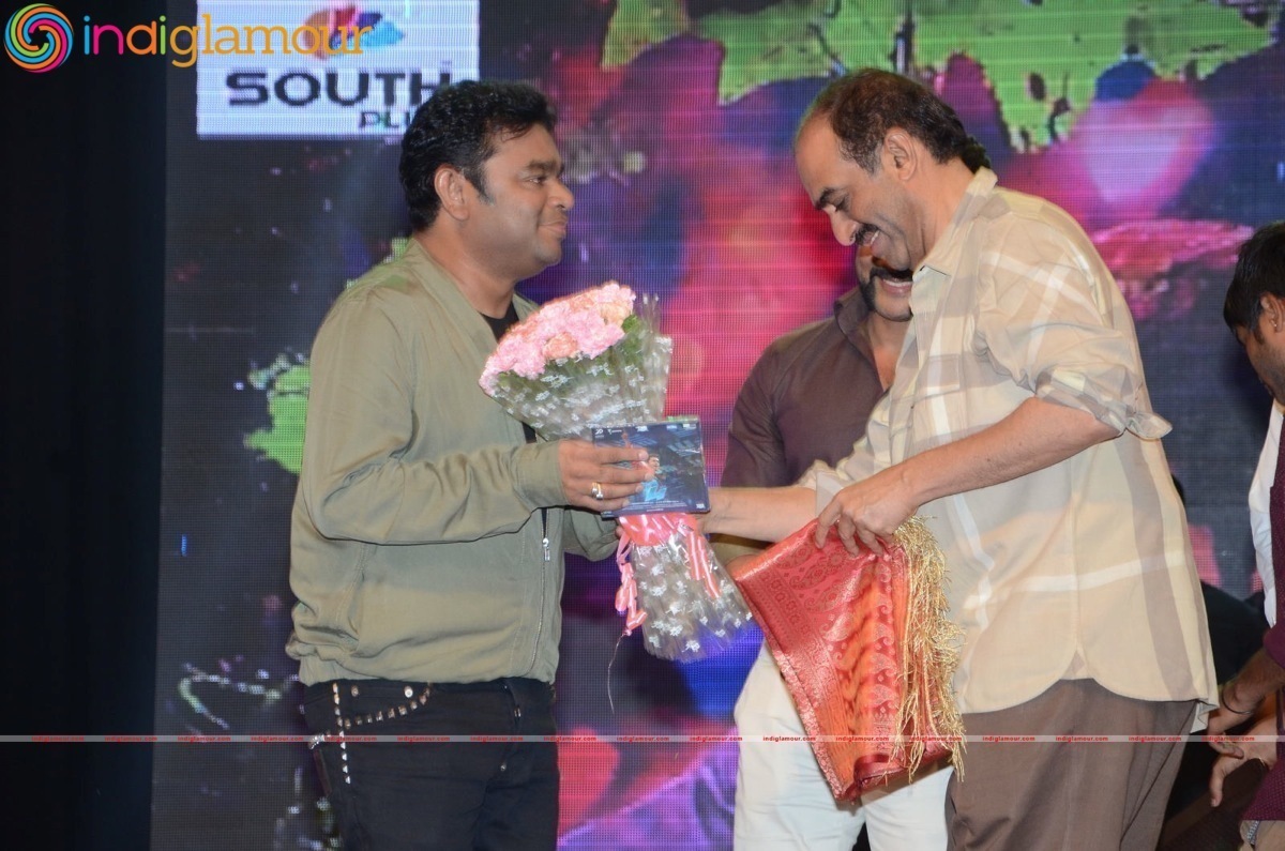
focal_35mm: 158
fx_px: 5611
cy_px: 426
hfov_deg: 13.1
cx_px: 642
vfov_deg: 8.7
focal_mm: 105
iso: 1000
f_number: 5.6
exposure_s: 1/125
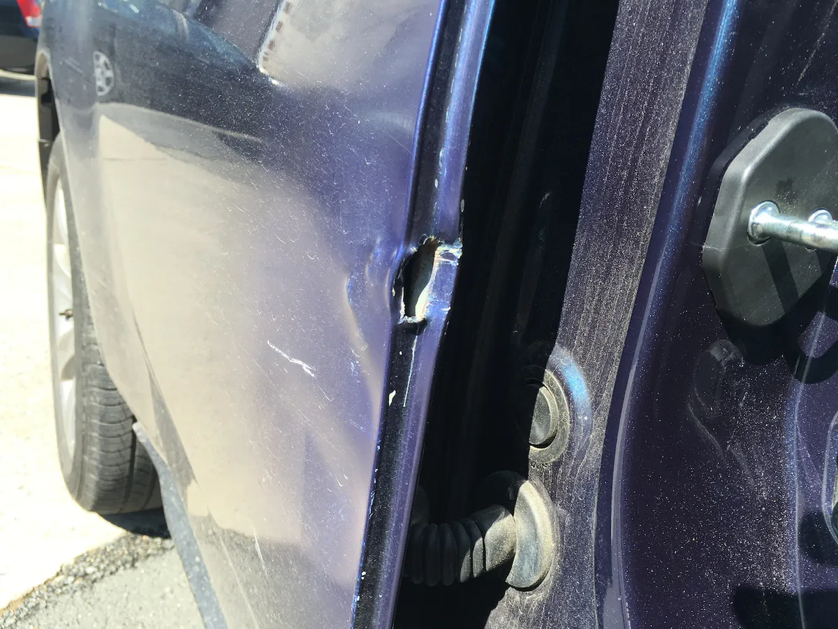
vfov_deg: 48.2
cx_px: 419
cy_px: 314
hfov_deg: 61.7
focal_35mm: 29
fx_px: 702
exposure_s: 1/322
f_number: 2.2
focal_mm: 4.15
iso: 25
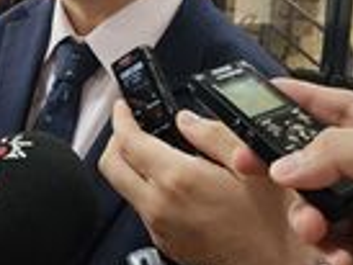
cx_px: 72
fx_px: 684
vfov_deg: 20.7
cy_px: -41
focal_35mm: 67
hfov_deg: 28.4
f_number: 1.8
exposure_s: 1/120
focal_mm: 5.4
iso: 200
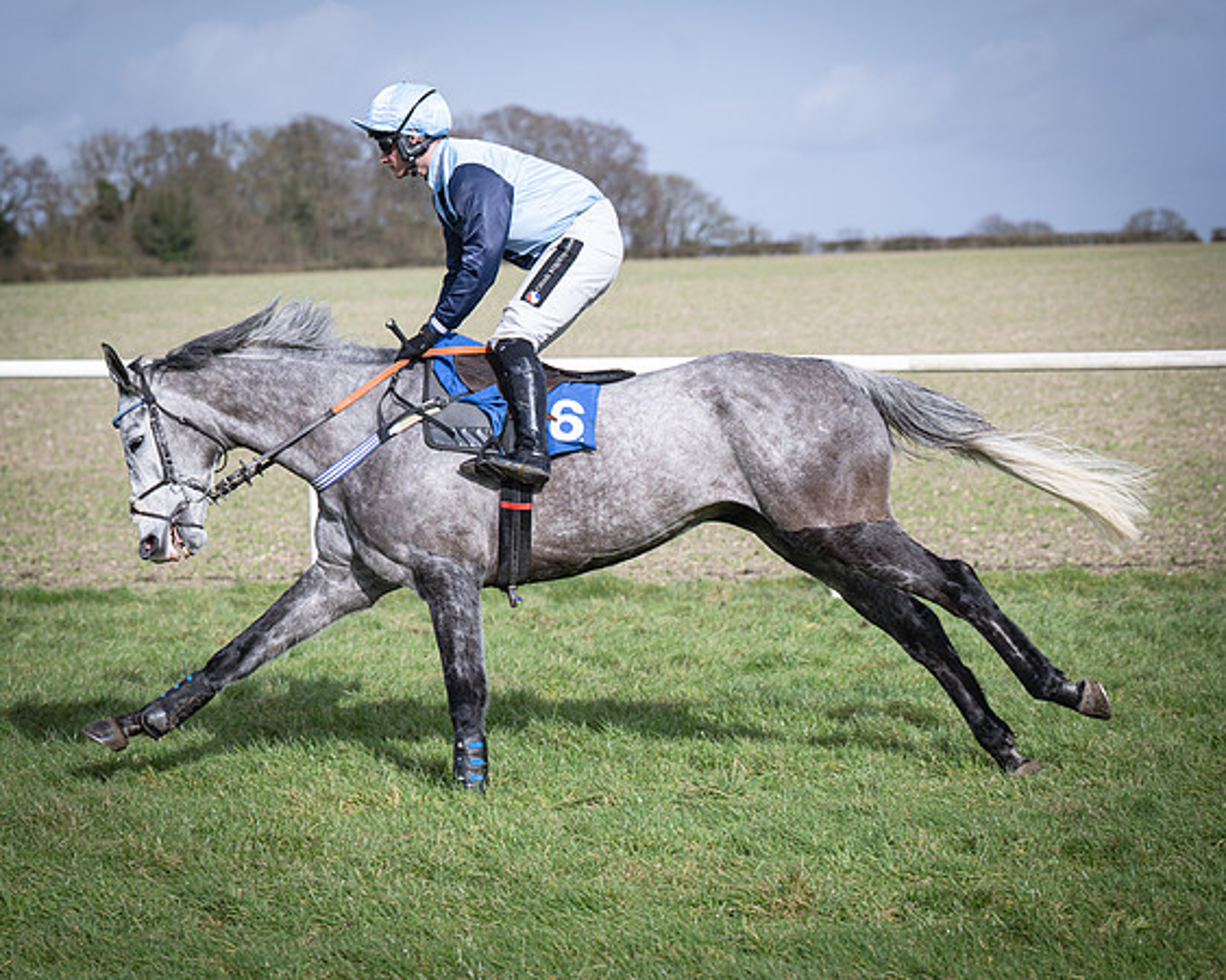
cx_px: 484
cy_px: 599
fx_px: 4442
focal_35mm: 122
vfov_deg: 12.6
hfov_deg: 15.7
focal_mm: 89
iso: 200
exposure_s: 1/2000
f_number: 4
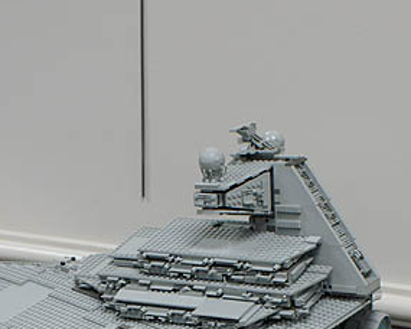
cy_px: 378
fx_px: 1192
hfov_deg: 19.5
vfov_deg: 15.2
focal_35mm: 98
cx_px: 141
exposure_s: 1/40
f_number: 4
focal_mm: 22
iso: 400
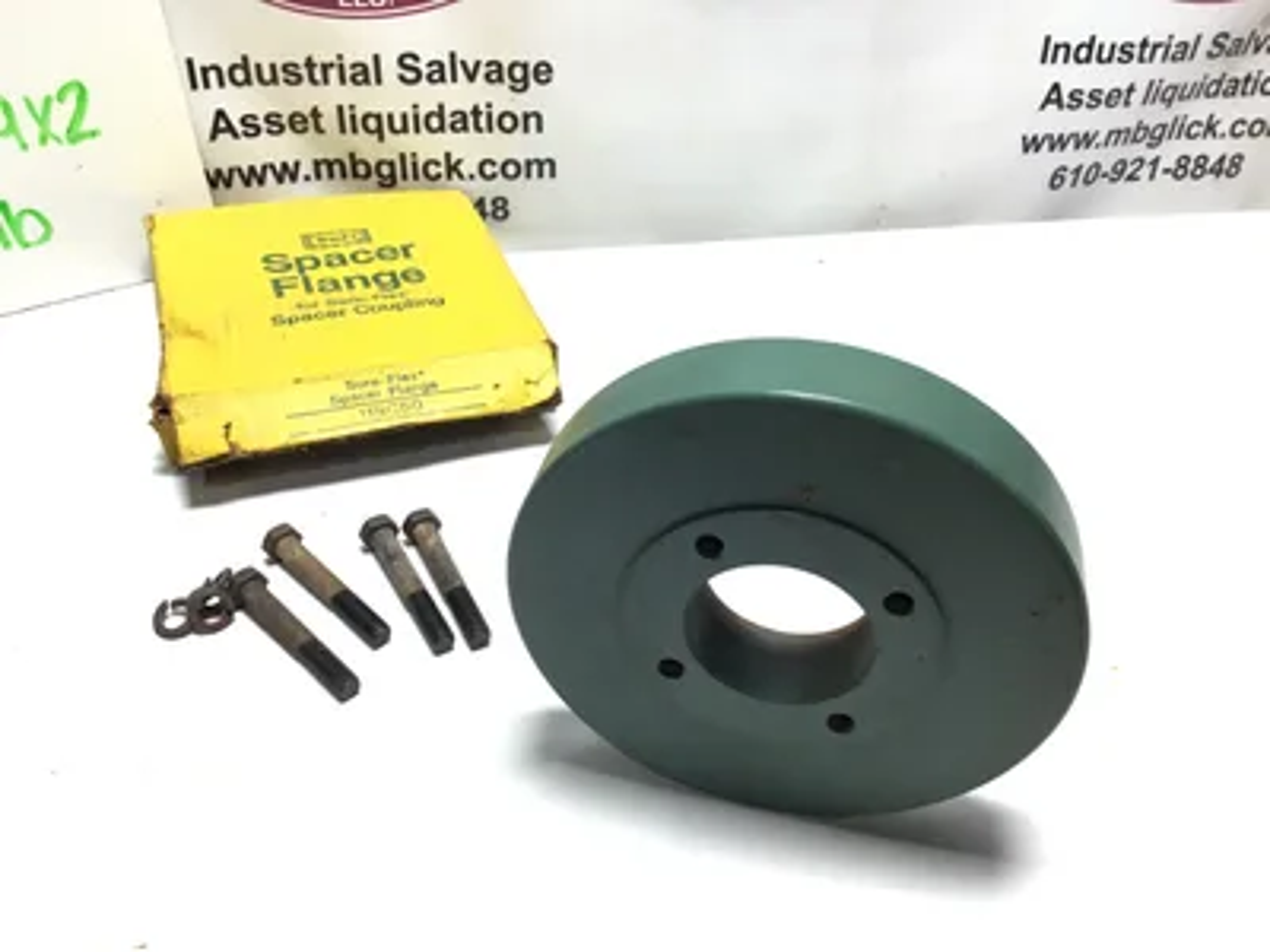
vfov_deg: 45.4
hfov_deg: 58.4
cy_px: 476
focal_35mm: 31
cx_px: 635
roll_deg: -1.7
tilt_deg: -37.8
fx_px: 1137
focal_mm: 3.3
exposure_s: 1/100
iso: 40
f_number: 2.4
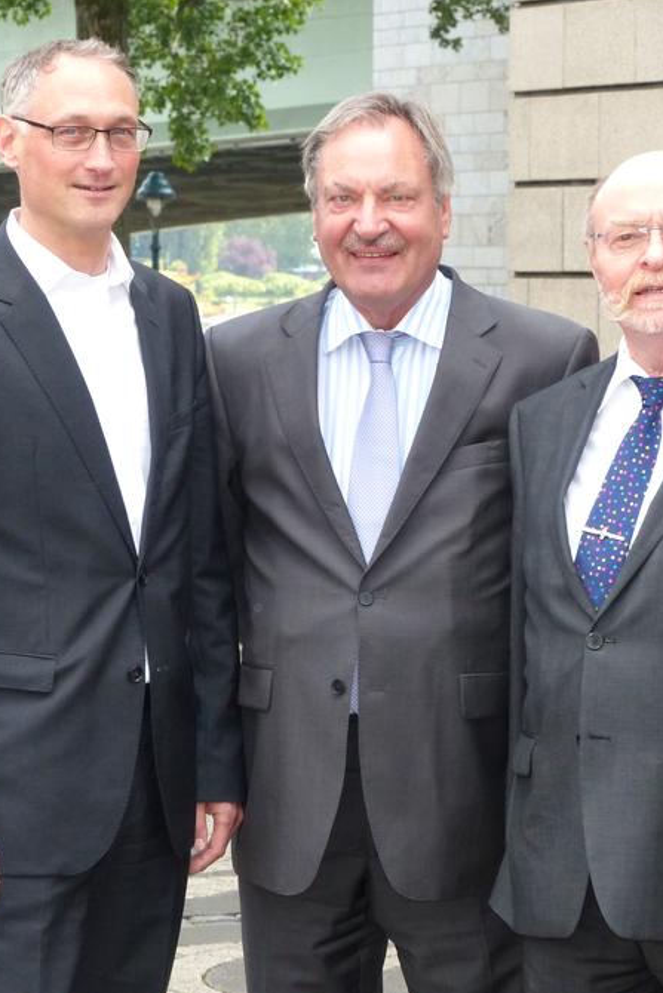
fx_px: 4473
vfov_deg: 12.7
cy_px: 496
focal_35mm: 162
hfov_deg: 8.5
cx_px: 363
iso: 400
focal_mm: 20.9
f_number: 4
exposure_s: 1/500
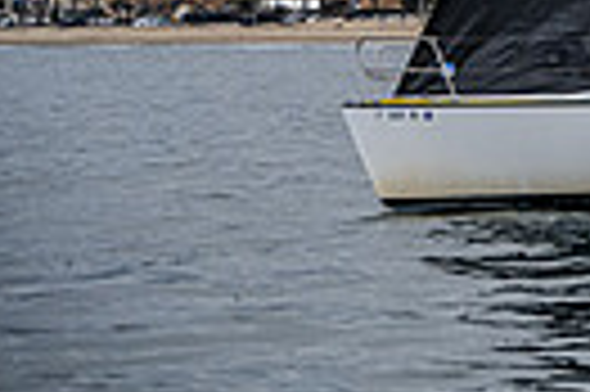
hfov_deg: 4.8
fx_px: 6891
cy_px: -466
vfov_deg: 3.2
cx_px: 1284
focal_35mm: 421
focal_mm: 95
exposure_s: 1/5000
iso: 800
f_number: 6.3
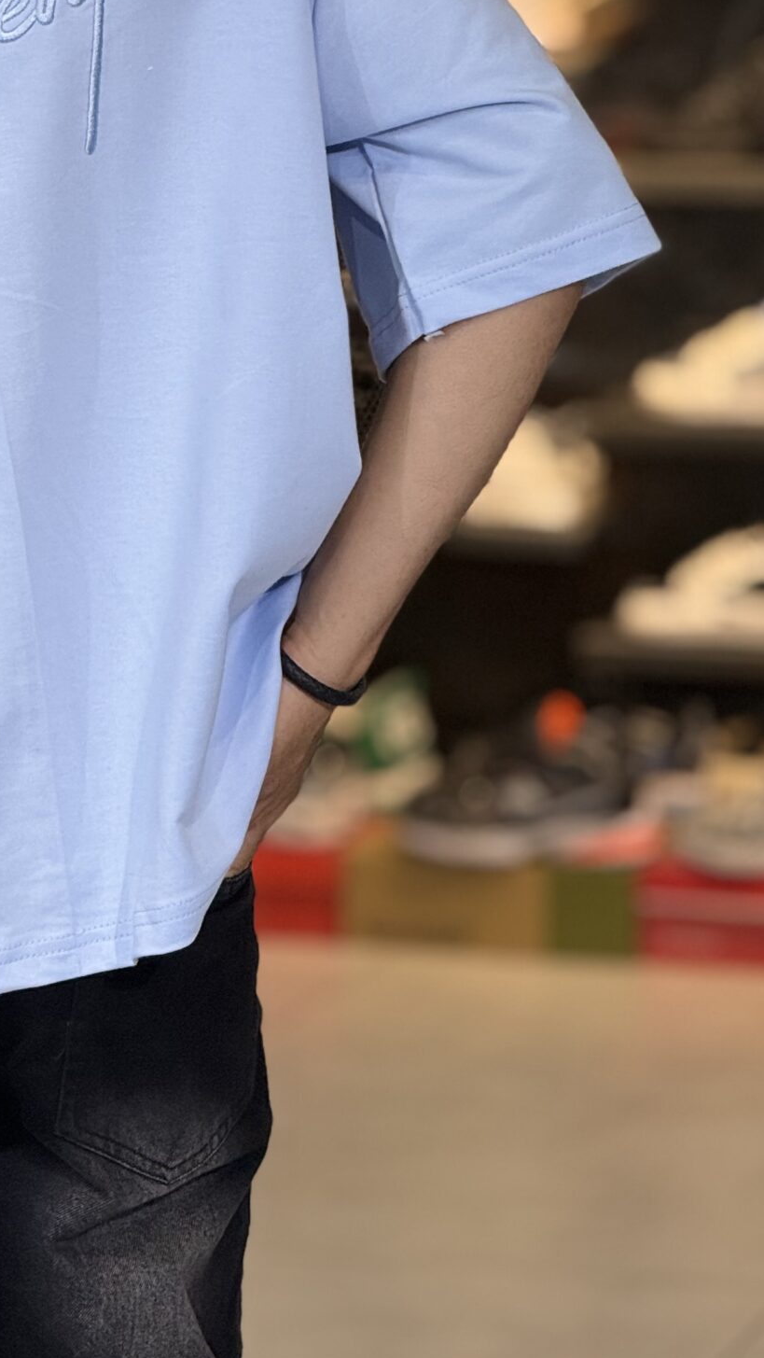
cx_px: -85
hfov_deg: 5.3
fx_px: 8279
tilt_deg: -6.7
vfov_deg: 9.4
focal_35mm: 230
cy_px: 279
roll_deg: +0.0
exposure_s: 1/100
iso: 80
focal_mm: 15.66
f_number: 2.8
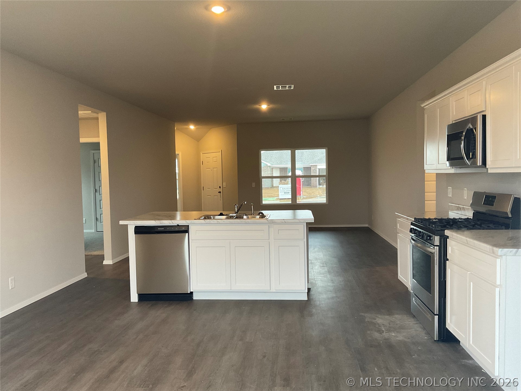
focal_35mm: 29
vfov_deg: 48.2
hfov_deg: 61.7
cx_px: 260
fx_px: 436
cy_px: 196
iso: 160
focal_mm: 3
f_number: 1.8
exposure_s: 1/60
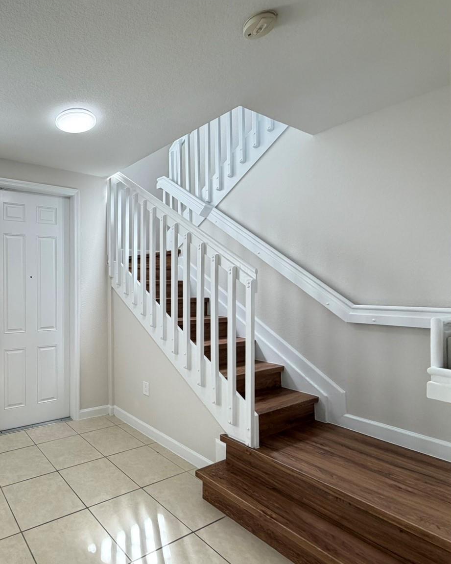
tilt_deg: -0.8
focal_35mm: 19
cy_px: 287
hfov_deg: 62.0
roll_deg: +0.5
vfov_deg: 83.3
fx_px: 317
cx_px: 63
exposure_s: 1/120
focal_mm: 2.22
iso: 250
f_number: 2.2
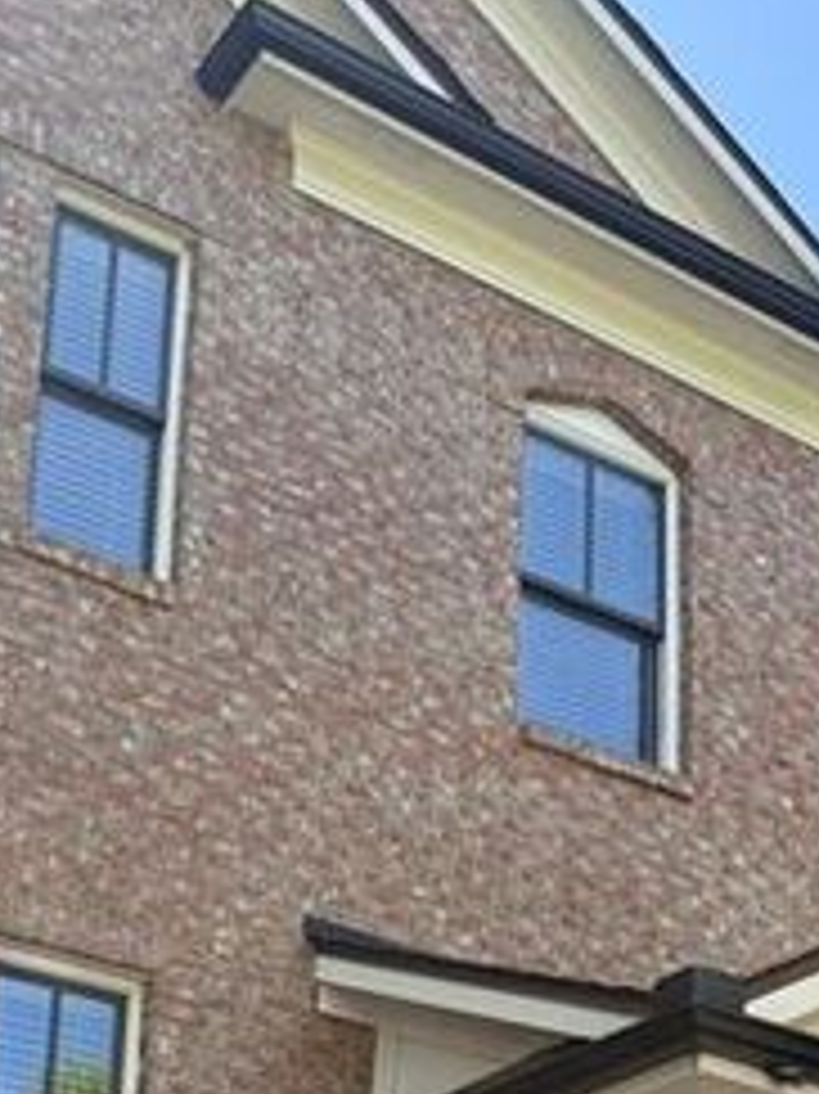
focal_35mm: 66
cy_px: 1182
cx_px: 310
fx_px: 2084
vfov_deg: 27.1
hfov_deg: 22.2
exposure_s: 1/992
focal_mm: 6.76
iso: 100
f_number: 1.78
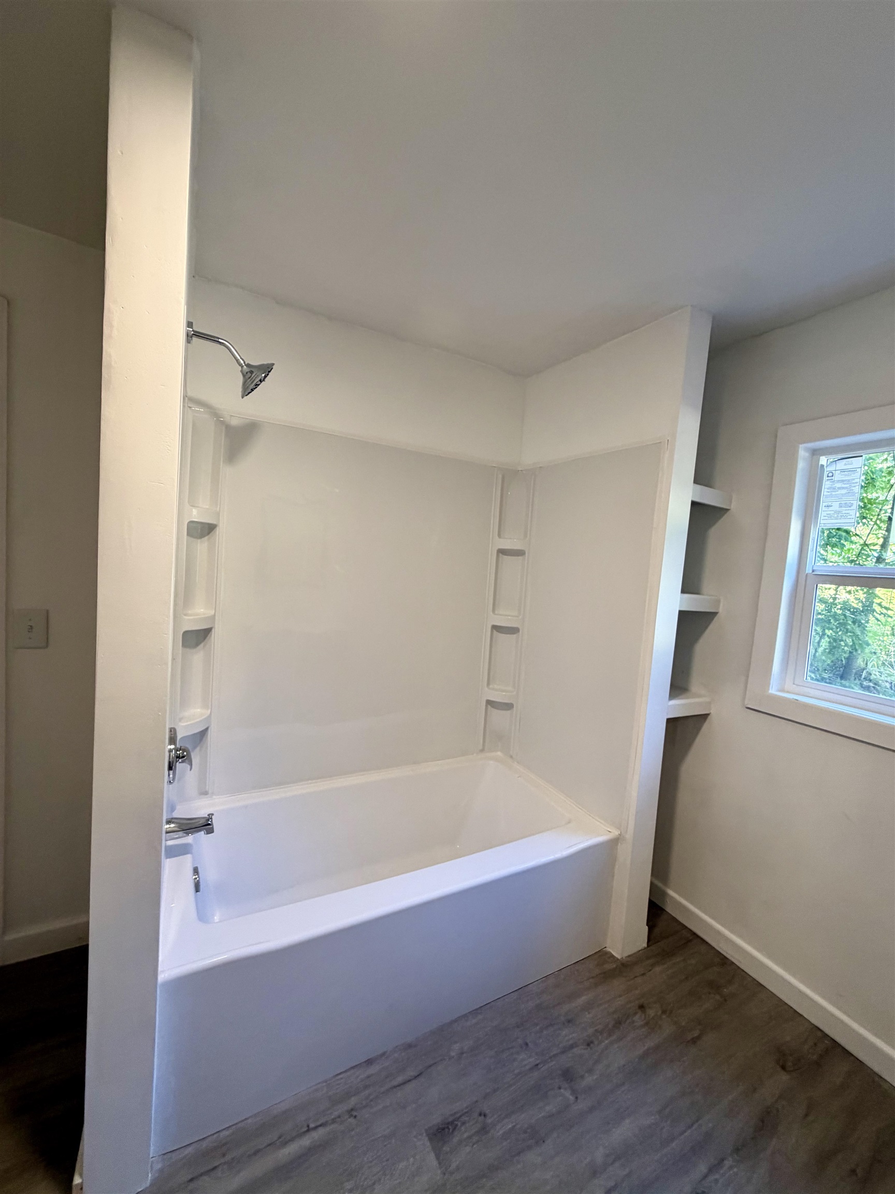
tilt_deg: -4.2
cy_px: 597
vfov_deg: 102.1
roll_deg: -4.1
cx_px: 448
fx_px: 483
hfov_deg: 85.7
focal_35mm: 14
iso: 200
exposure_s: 1/60
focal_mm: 2.22
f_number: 2.2
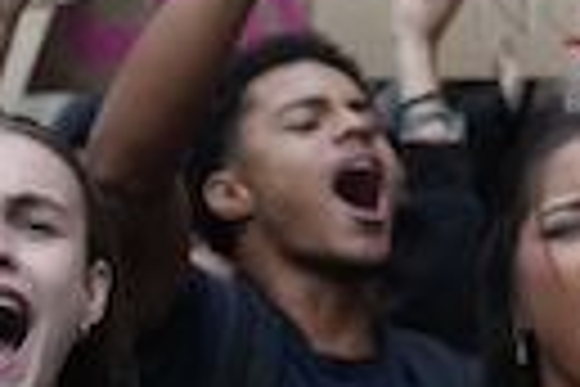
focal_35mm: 381
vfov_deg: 3.6
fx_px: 6138
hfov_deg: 5.4
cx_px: 220
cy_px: 322
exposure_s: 1/1600
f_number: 2
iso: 640
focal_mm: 50
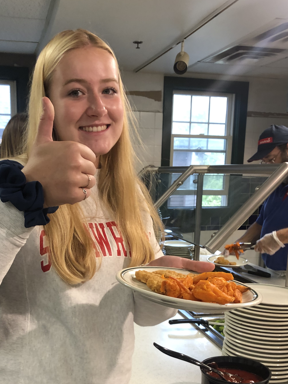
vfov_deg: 43.8
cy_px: 271
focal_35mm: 42
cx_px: 109
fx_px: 466
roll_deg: -0.2
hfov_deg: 34.2
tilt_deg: -14.2
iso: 160
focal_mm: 3.99
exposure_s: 1/120
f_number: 1.8
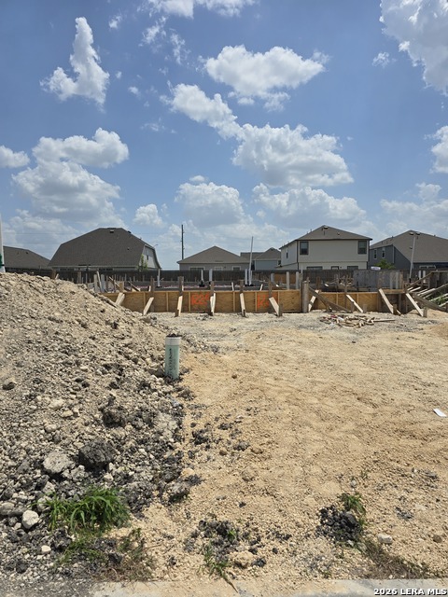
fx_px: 397
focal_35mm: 23
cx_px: 224
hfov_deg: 58.9
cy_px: 298
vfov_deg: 73.9
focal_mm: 6.3
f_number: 1.7
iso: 12
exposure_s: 1/1819
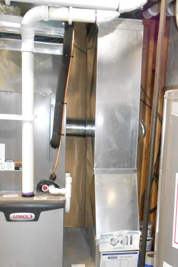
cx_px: 122
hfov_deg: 29.6
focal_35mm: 45
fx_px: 334
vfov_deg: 43.1
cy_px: 175
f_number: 3.8
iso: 800
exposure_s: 1/20
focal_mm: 5.3
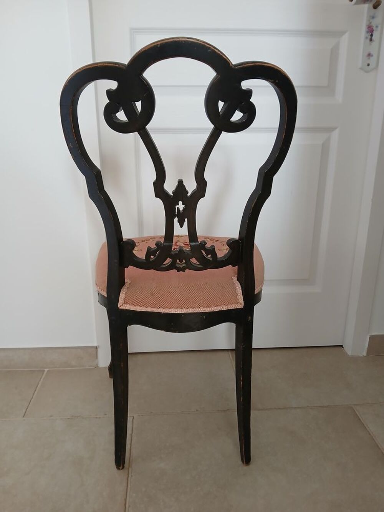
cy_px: 256
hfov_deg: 53.1
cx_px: 192
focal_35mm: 26
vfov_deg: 67.3
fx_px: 385
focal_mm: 3.98
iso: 250
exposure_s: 1/50
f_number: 1.8
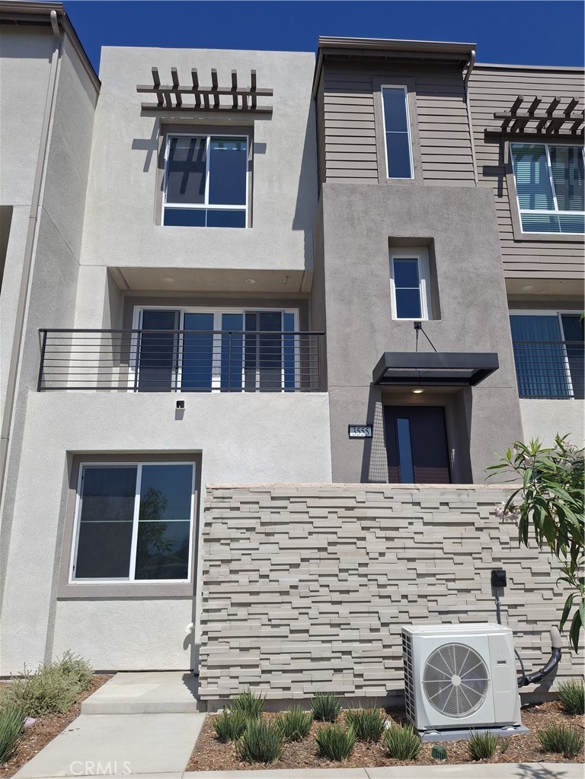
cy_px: 390
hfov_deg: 54.9
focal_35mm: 25
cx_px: 292
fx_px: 563
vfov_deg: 69.4
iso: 32
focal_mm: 4.69
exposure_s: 1/2924
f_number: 1.8
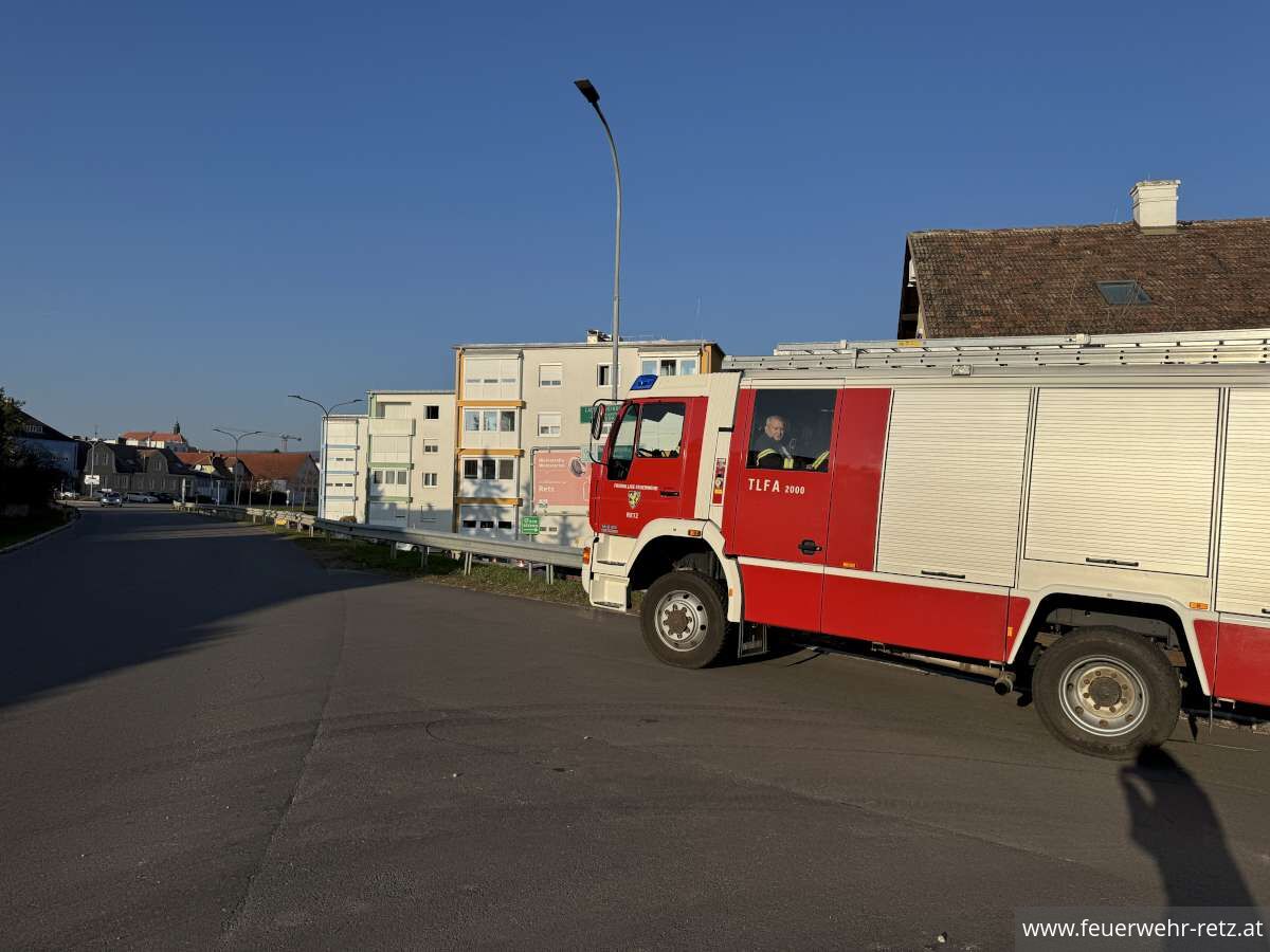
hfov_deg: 71.6
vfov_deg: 56.8
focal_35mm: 24
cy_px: 476
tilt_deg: +1.9
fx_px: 881
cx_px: 635
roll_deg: -2.1
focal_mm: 6.76
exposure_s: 1/12346
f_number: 1.78
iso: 64
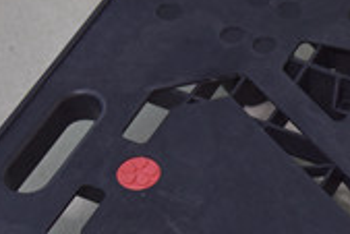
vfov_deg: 6.4
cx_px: 468
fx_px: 2073
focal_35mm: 213
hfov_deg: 9.5
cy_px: 339
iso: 800
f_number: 2.8
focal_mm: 45
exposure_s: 1/100
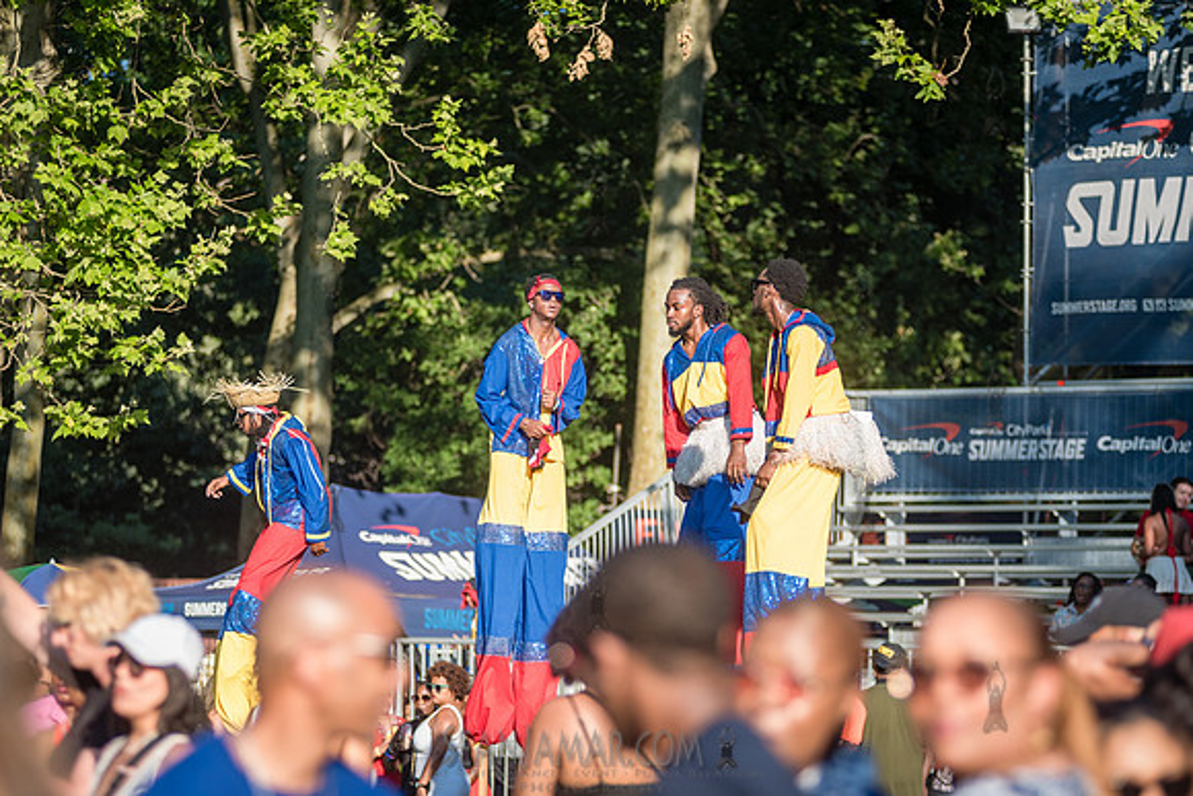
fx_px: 4768
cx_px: 595
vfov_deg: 9.5
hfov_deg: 14.3
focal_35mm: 144
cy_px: 351
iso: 400
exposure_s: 1/2000
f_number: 2.8
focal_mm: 125
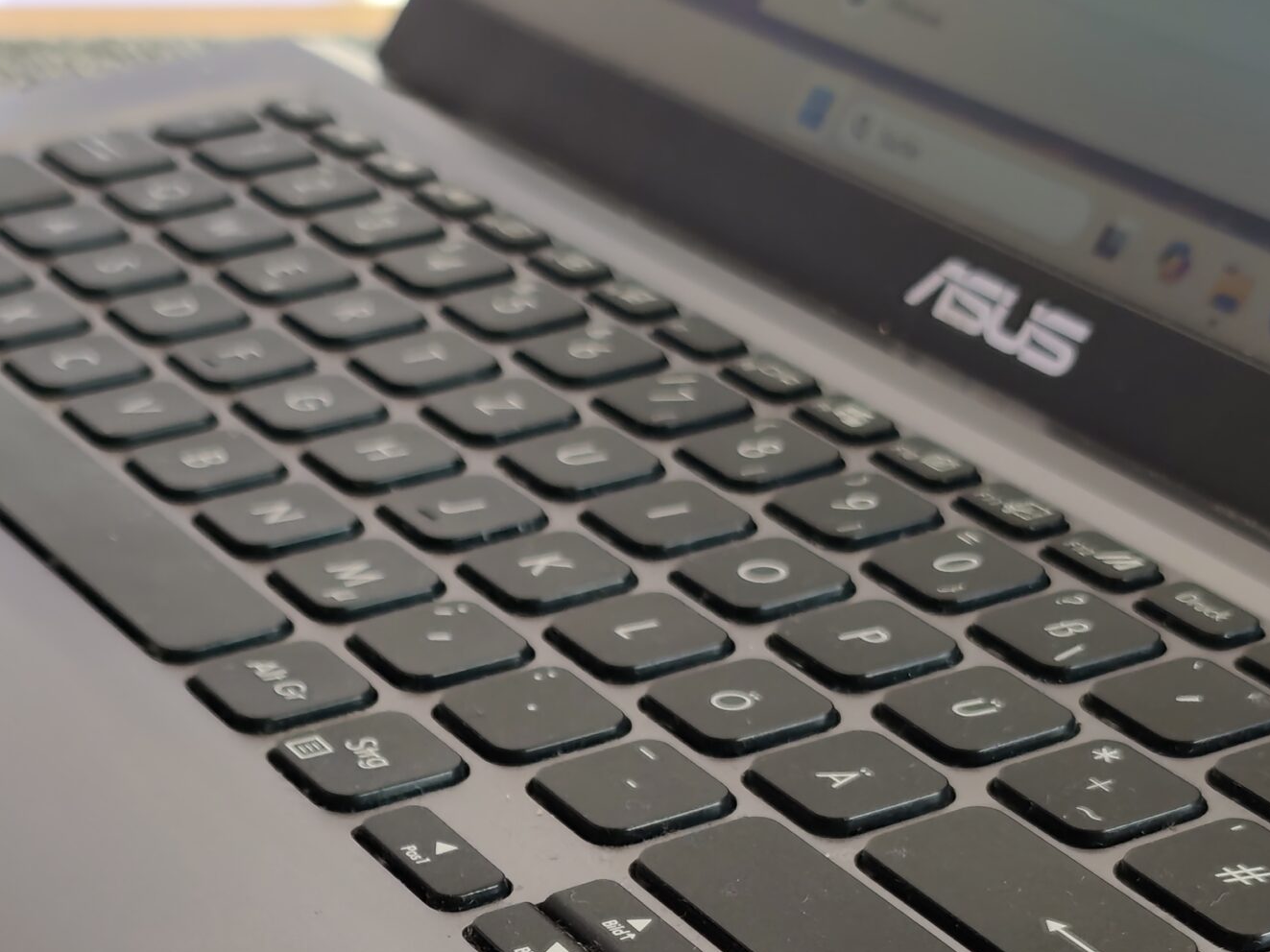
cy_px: 917
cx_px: 430
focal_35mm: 89
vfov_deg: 16.3
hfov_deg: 21.9
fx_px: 3265
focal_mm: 6.07
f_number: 1.7
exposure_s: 1/100
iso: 250
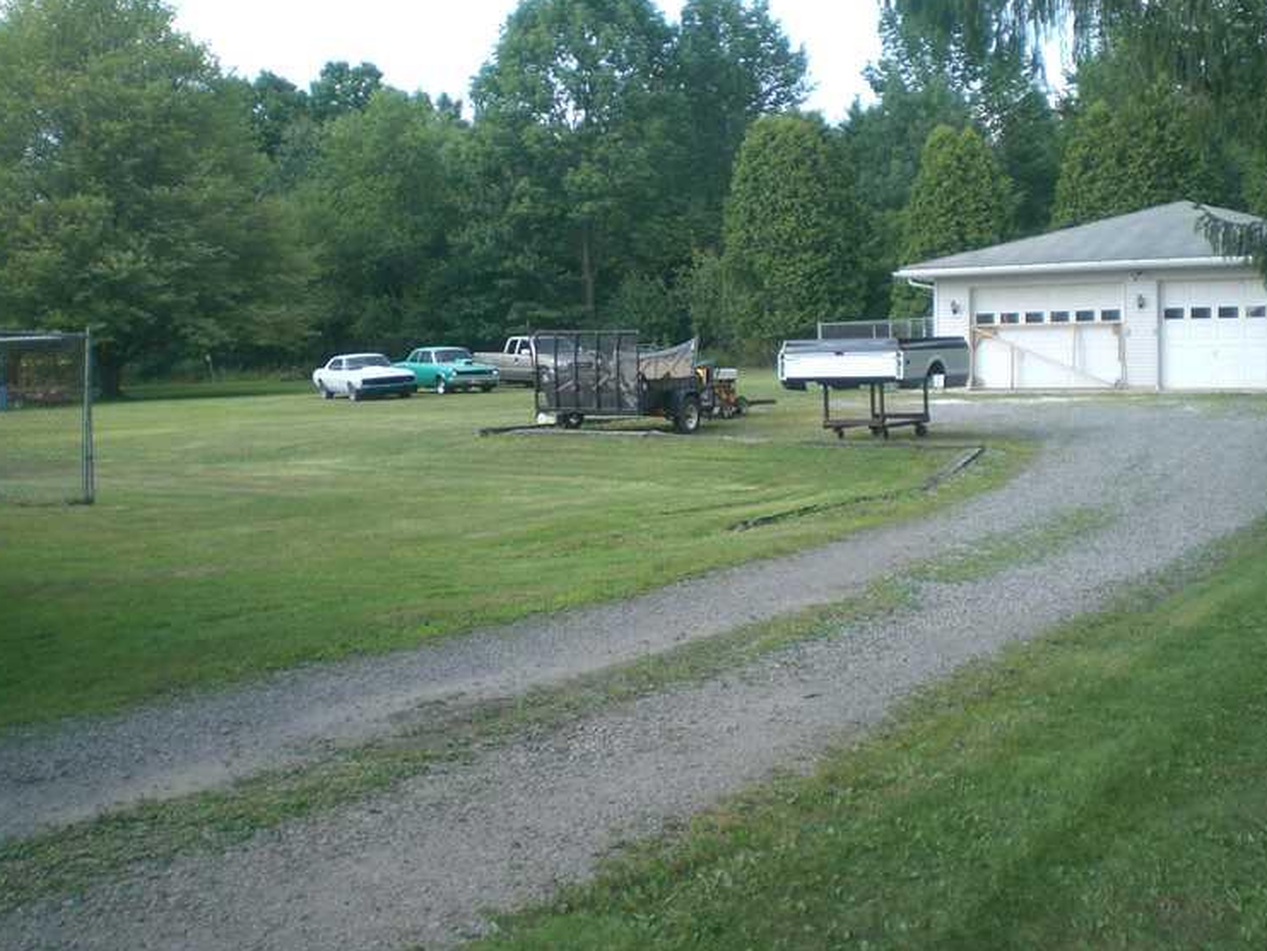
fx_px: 1501
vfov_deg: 35.1
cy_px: 441
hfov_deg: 45.8
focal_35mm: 41
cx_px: 609
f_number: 3.1
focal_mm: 6.3
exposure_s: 1/200
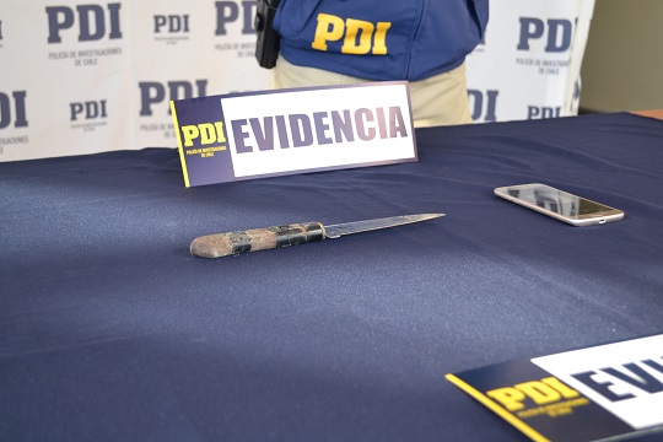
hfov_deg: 41.1
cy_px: 221
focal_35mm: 48
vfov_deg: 28.1
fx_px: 884
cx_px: 332
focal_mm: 32
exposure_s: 1/125
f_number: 4.8
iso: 280
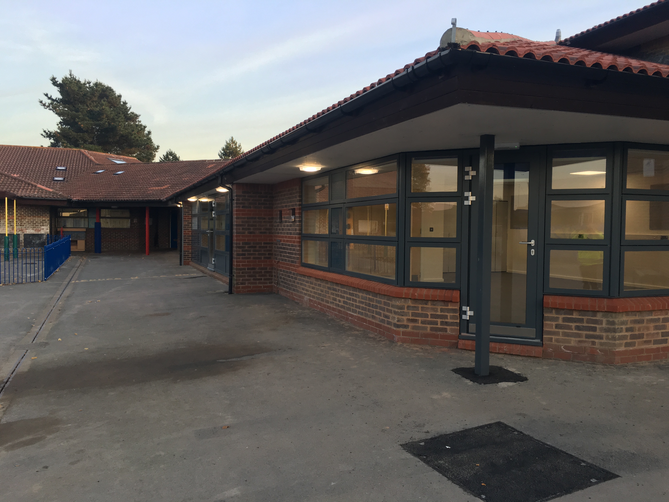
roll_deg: -1.8
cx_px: 334
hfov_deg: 61.7
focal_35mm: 29
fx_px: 560
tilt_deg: -0.6
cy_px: 251
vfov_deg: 48.2
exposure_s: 1/100
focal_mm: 4.15
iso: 40
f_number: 2.2
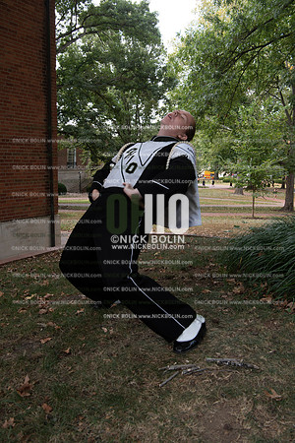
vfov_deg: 55.8
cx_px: 148
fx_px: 418
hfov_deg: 38.9
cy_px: 222
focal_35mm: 34
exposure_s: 1/100
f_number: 8
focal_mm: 34
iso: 500
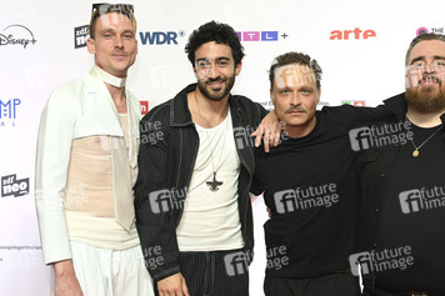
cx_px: 273
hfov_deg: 32.3
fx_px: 766
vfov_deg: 21.9
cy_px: 167
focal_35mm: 62
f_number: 5
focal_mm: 49
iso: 1600
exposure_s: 1/200
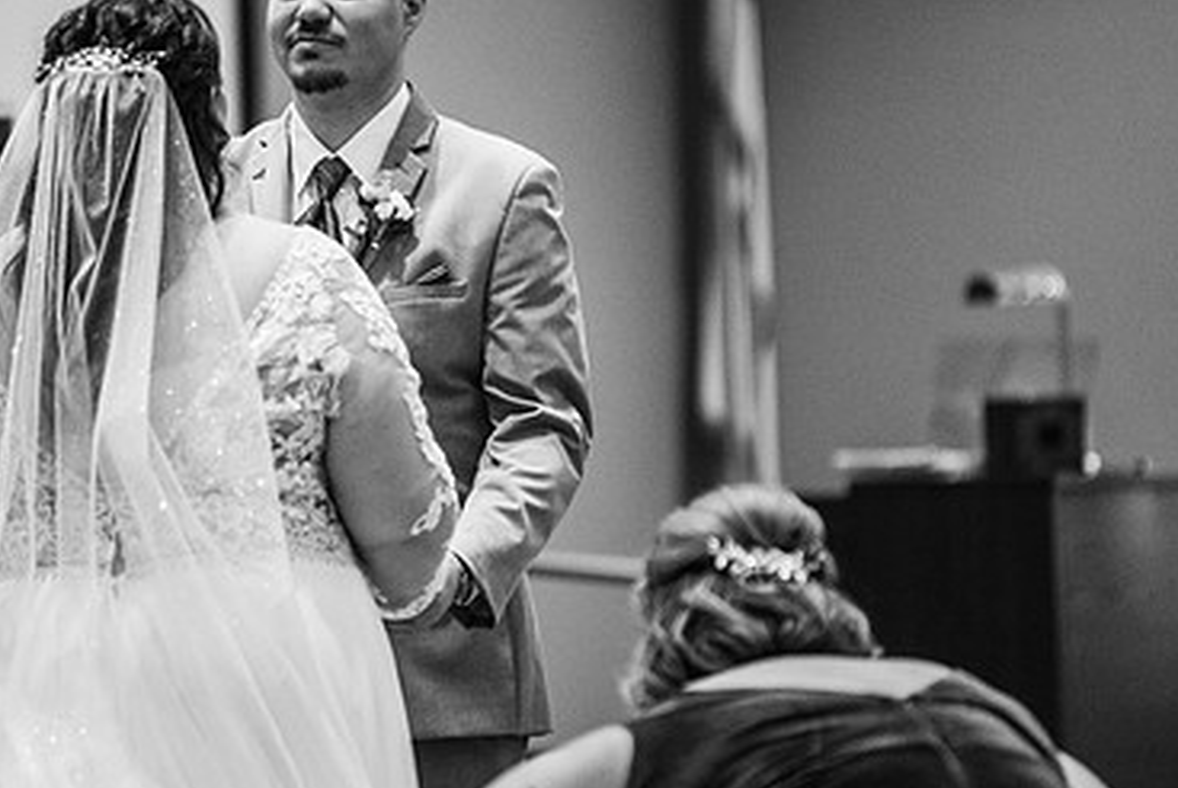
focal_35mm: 315
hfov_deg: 6.5
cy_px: 306
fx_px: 10315
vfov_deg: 4.4
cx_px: 429
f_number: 2.8
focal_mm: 200
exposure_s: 1/250
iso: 2000
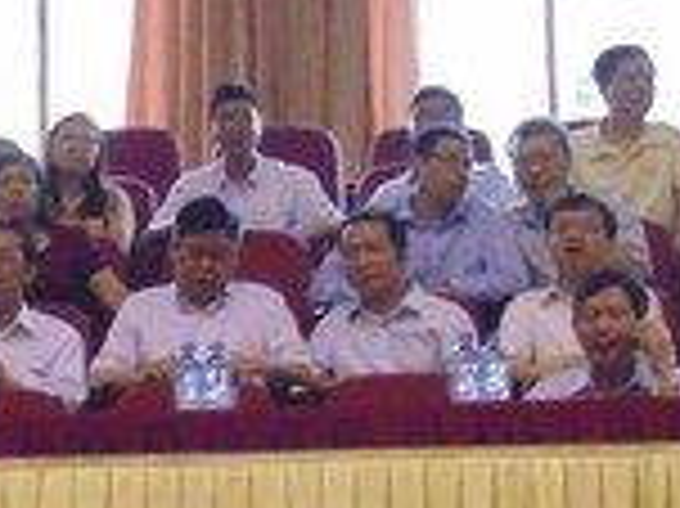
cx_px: 203
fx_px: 3455
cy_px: 429
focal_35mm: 176
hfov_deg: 11.2
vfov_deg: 8.4
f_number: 3.9
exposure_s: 1/40
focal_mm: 9.5
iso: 800
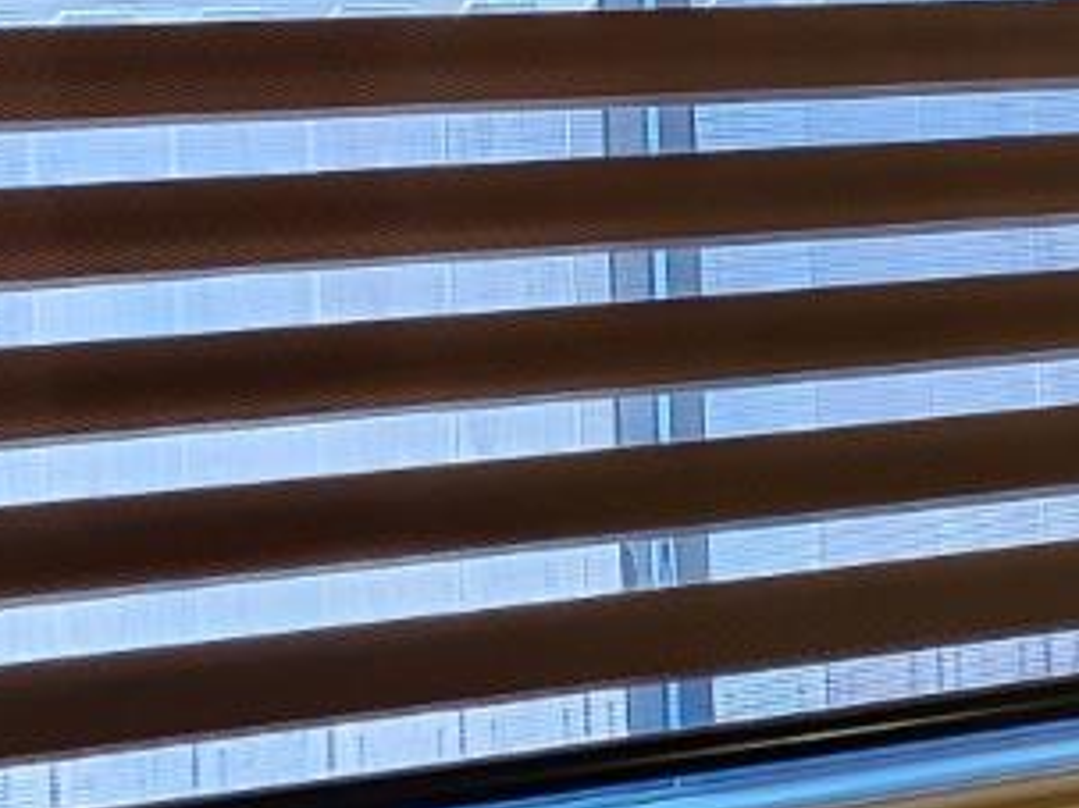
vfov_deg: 12.8
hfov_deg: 14.8
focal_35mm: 114
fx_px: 3552
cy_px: 27
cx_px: 2019
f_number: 1.7
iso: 200
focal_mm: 6.3
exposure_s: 1/120
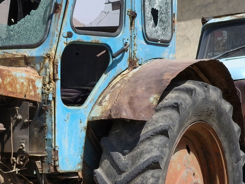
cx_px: -69
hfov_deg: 10.6
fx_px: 1288
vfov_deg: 8.1
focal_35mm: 182
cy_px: 153
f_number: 2
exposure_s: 1/380
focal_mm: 8.8
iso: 50
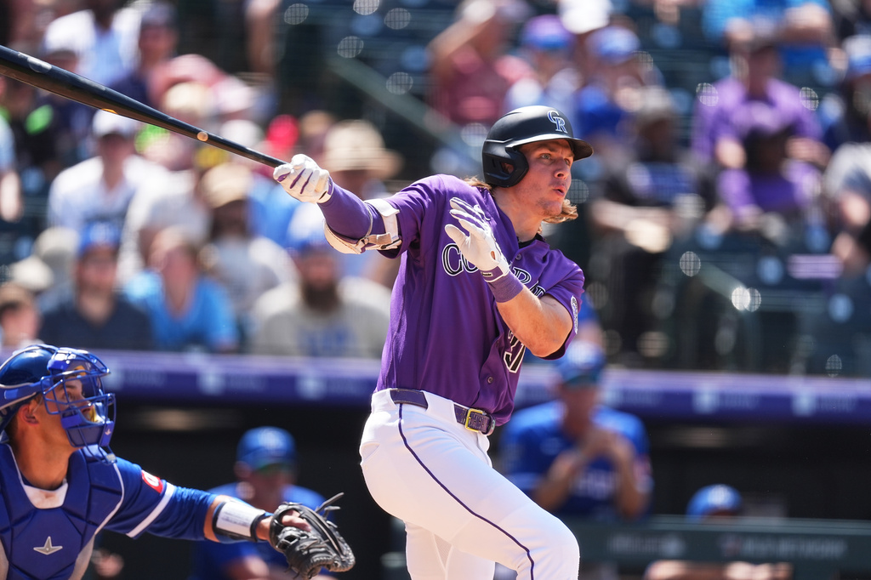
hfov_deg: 3.4
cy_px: 290
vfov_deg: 2.3
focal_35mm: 600
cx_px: 436
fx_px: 14511
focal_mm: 600
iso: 400
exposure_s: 1/1600
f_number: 4
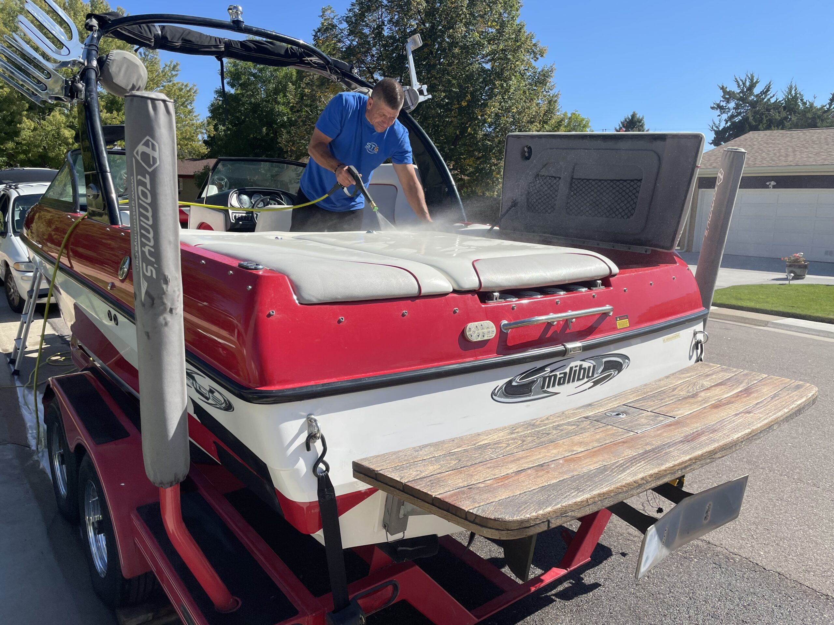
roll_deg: -0.7
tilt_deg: -5.2
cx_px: 417
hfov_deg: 67.3
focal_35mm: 26
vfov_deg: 53.1
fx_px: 626
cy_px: 312
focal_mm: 4.2
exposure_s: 1/2451
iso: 32
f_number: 1.6
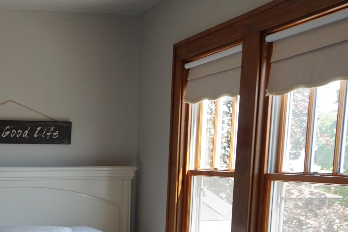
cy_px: 246
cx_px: 49
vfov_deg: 21.2
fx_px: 591
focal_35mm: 61
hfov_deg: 31.6
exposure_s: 1/80
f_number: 4.5
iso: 200
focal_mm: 17
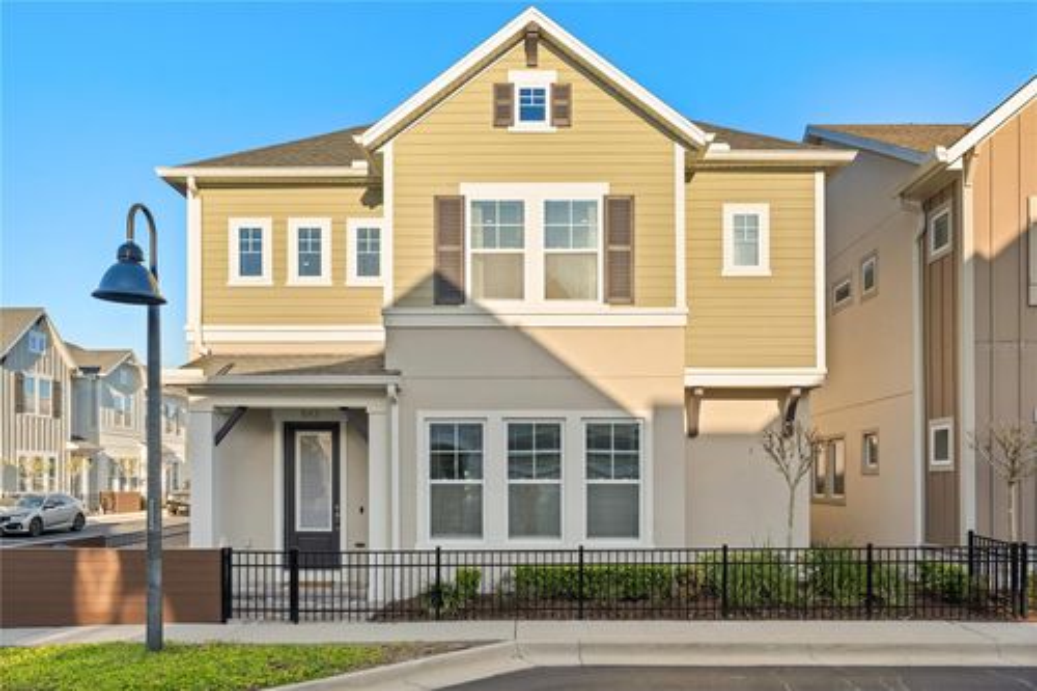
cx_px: 518
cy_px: 346
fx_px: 806
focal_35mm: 28
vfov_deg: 46.4
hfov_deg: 65.5
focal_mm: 28
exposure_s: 1/320
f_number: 7.1
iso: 800
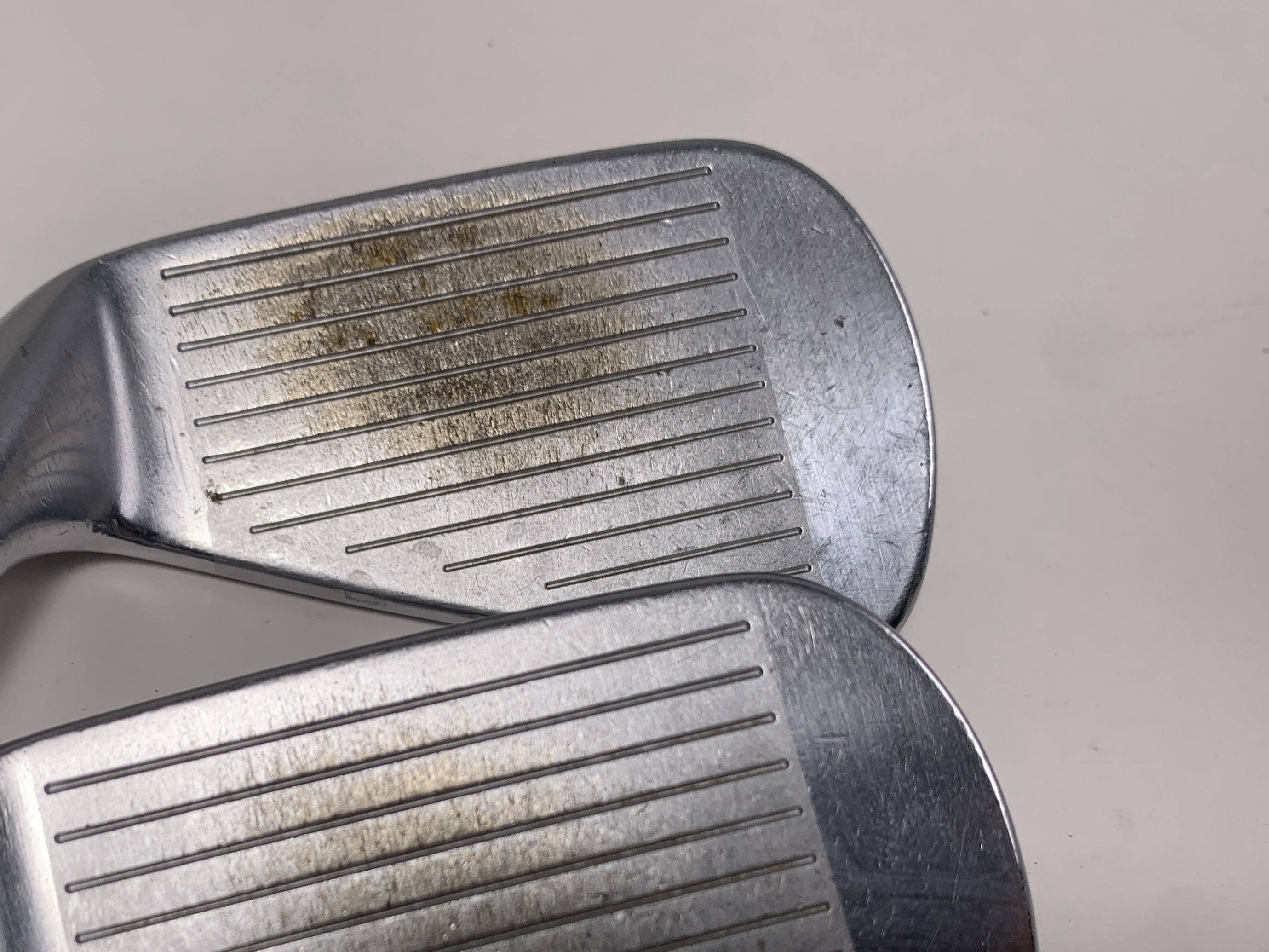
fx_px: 1393
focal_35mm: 38
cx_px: 442
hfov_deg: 48.3
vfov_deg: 37.0
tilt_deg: -54.7
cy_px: 691
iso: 25
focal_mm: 4.25
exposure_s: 1/573
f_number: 1.8
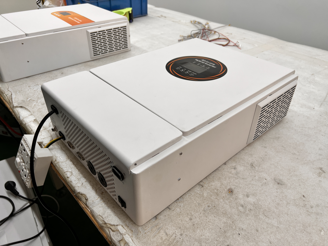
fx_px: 246
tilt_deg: -35.8
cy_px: 123
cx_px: 164
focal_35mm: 26
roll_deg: -1.3
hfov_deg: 67.3
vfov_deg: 53.1
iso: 32
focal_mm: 5.7
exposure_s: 1/111
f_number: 1.5
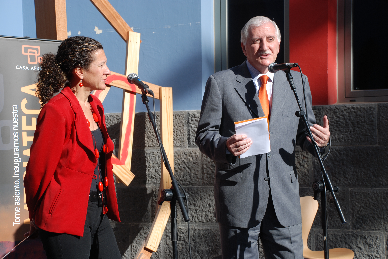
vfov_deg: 17.5
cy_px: 130
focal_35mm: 78
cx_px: 194
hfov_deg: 26.0
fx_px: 842
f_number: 7.1
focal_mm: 52
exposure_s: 1/200
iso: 100
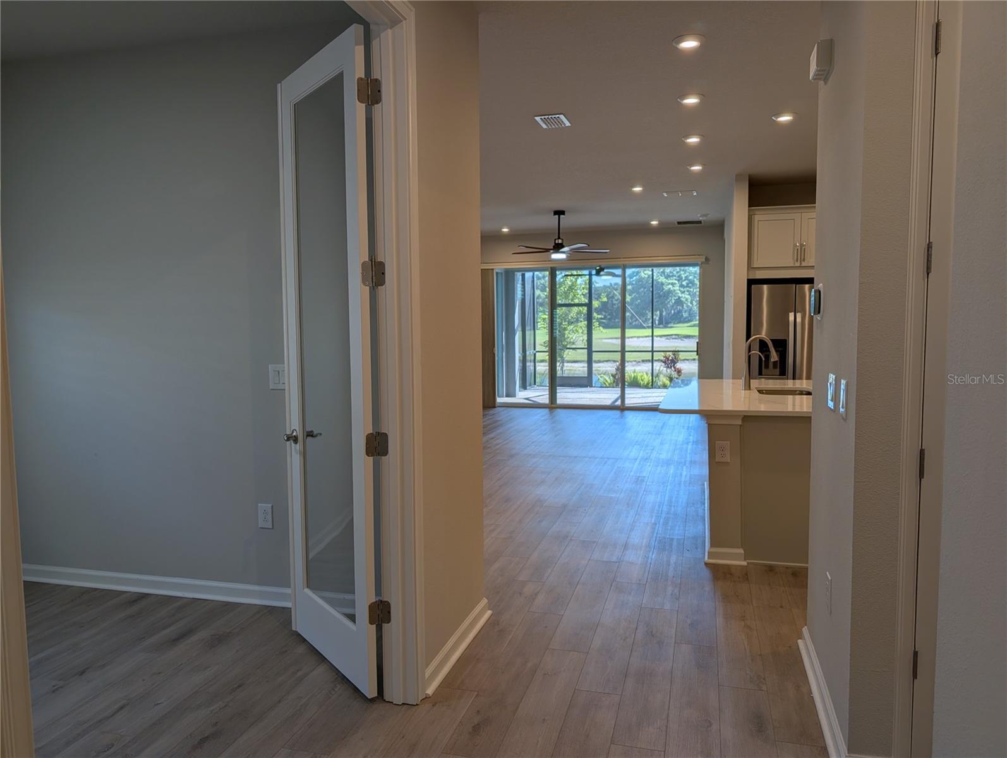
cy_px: 379
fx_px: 699
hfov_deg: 71.5
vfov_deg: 56.9
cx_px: 504
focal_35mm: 24
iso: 22
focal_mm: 6.9
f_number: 1.68
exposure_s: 1/569
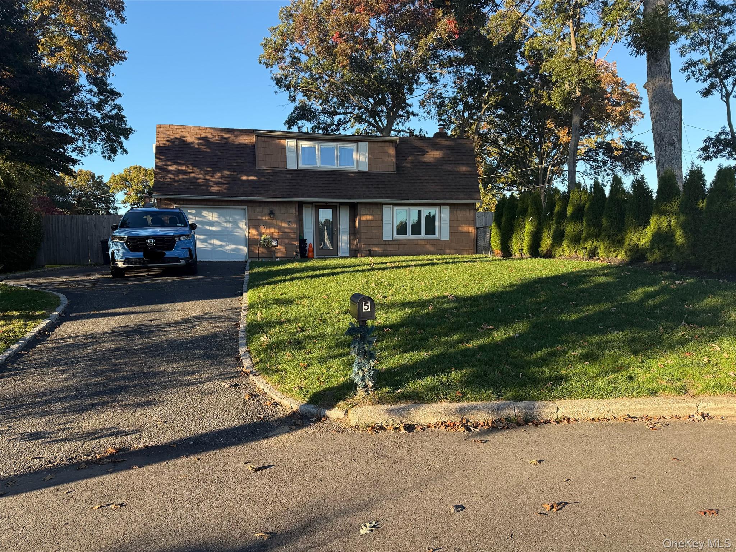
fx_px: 510
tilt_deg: -3.2
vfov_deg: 56.8
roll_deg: +1.8
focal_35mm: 24
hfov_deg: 71.6
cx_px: 368
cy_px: 276
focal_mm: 6.76
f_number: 1.78
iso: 100
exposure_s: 1/992
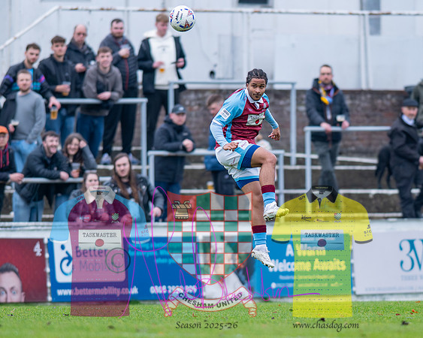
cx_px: 298
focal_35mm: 699
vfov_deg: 2.2
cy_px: 230
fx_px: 8752
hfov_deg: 2.8
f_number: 2.8
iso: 1600
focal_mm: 300
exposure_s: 1/1000
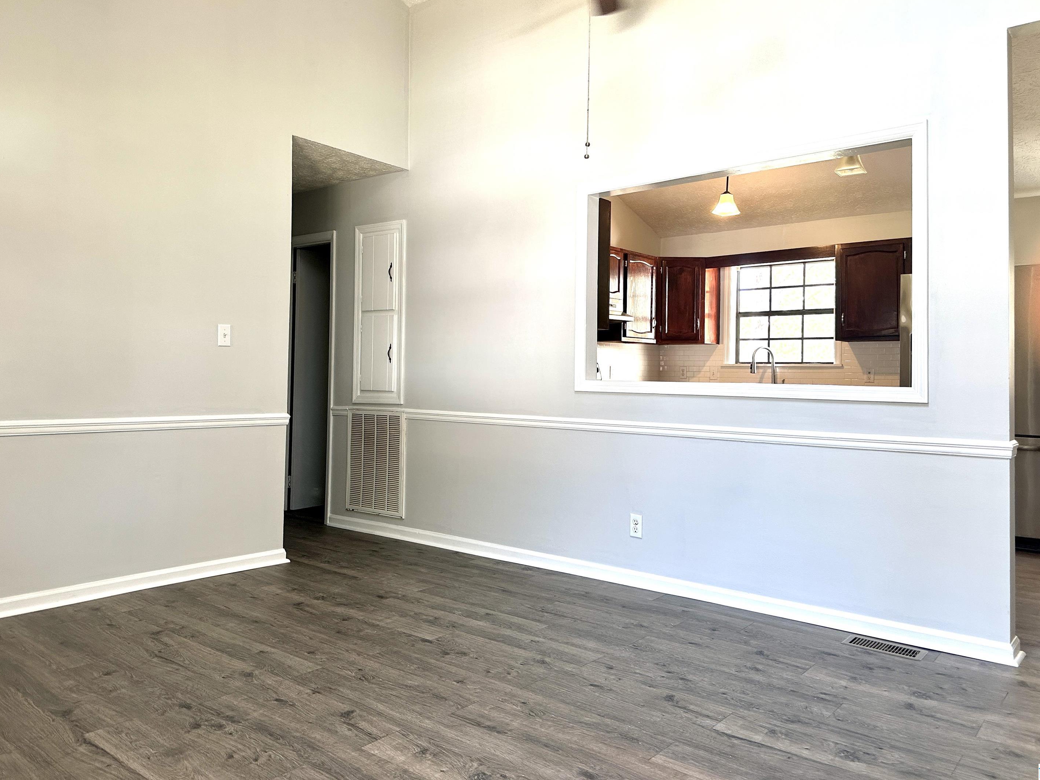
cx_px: 519
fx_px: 781
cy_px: 358
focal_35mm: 26
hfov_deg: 67.3
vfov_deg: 53.0
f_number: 1.78
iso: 160
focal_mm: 6.86
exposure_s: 1/60
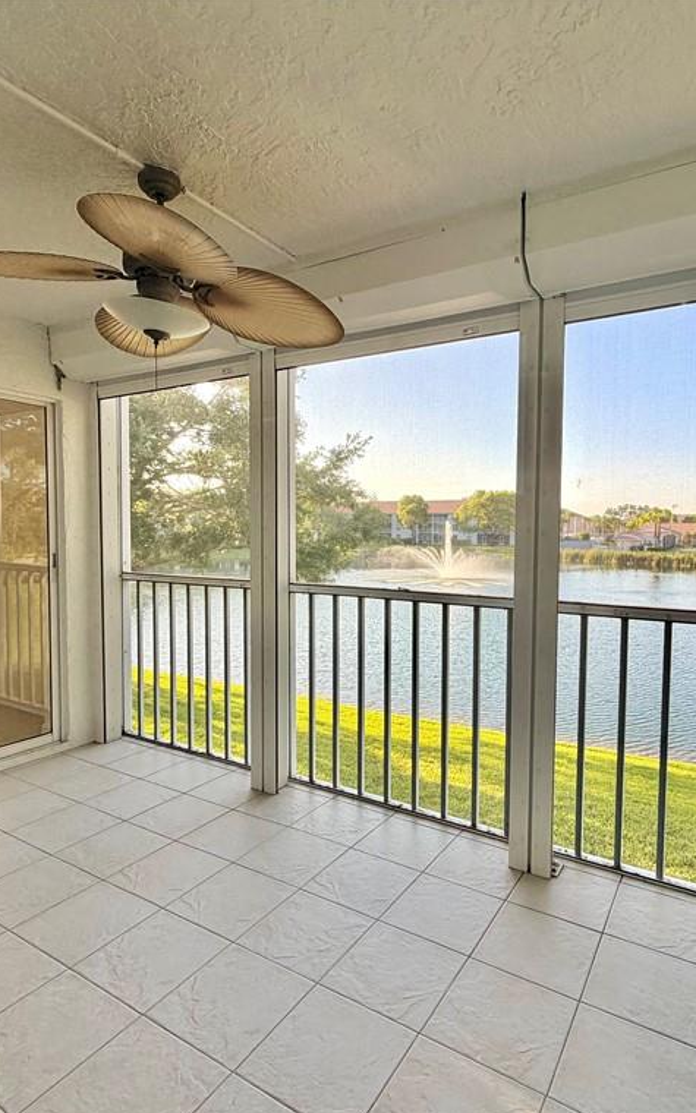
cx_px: 391
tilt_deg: -2.6
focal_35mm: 20
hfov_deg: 59.5
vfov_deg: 85.1
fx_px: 607
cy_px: 559
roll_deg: -0.4
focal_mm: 2.22
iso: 50
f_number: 2.2
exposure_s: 1/121
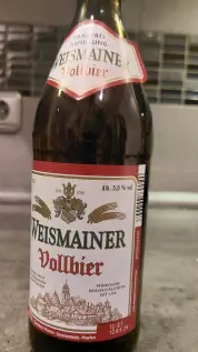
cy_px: 188
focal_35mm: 33
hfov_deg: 35.6
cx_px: 89
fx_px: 308
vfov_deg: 59.5
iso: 640
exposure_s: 1/25
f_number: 1.8
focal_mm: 5.23
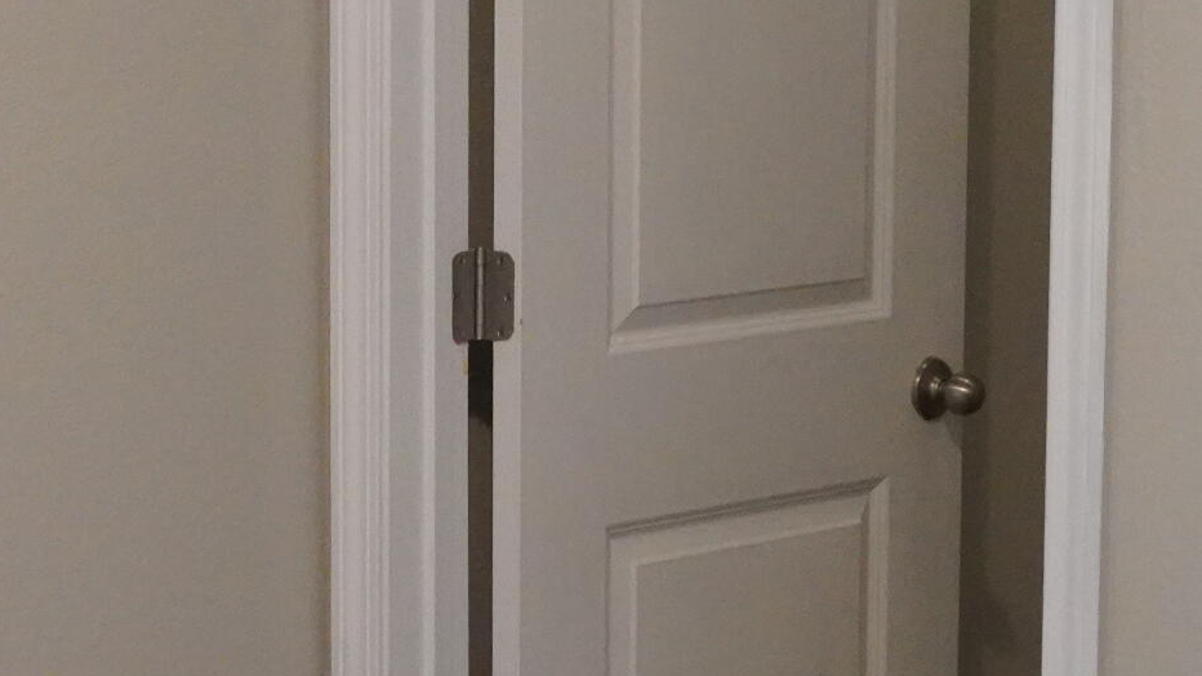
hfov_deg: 18.1
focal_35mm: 118
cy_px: 370
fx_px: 3760
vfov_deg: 10.3
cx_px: 331
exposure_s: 1/60
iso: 12800
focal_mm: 35
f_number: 13
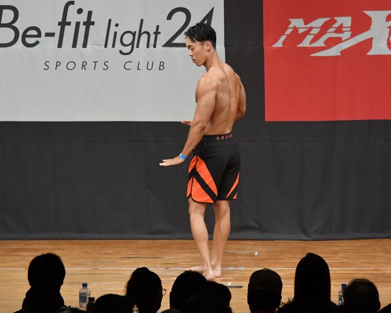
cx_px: 210
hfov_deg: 6.7
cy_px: 156
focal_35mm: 289
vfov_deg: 5.4
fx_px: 3343
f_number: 5.6
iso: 6400
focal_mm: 170
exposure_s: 1/400
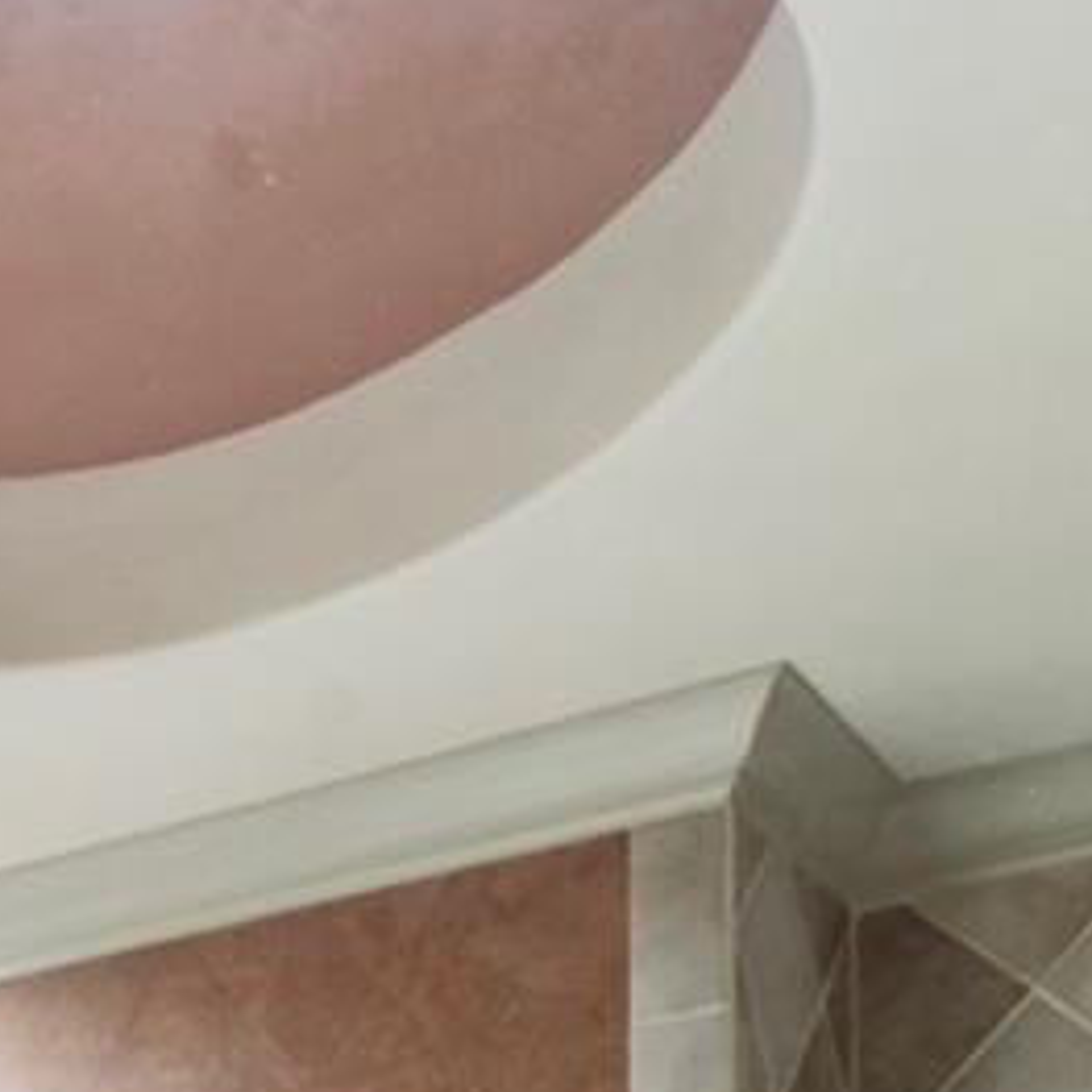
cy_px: 2105
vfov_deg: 15.4
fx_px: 3319
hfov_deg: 16.0
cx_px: -830
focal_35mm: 93
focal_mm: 11.9
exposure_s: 1/10
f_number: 18
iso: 320
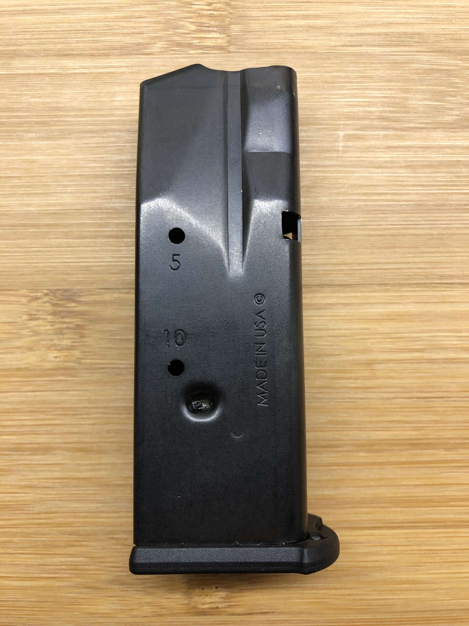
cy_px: 313
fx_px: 506
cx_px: 234
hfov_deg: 49.7
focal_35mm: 28
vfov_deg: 63.4
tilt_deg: -88.1
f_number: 1.8
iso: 40
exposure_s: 1/24
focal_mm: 3.99
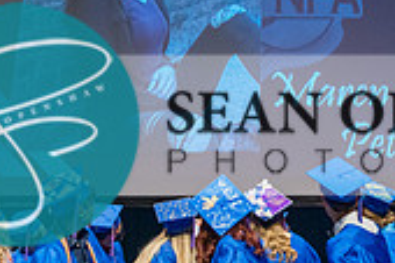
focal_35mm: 82
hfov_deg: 24.6
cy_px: 83
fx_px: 899
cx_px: 288
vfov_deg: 16.6
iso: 2500
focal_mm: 24
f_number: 2.8
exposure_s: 1/160
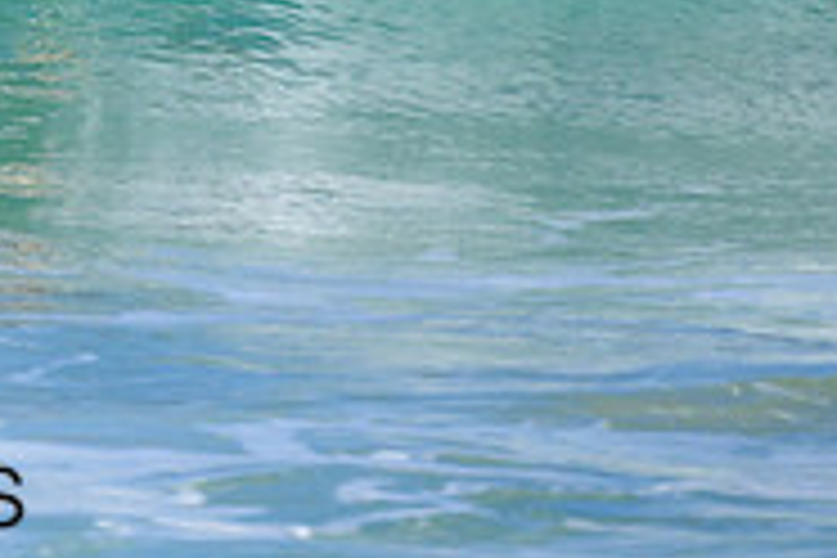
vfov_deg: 0.4
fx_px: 79765
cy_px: -403
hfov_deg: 0.6
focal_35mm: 3431
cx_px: -727
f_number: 6.3
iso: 500
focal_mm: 800
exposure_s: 1/2000
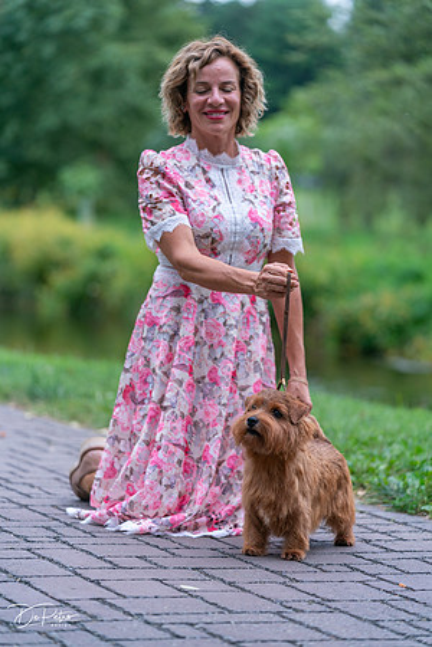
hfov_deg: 11.5
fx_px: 2142
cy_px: 324
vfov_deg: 17.2
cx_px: 216
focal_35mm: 119
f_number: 2.8
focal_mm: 119
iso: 320
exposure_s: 1/125
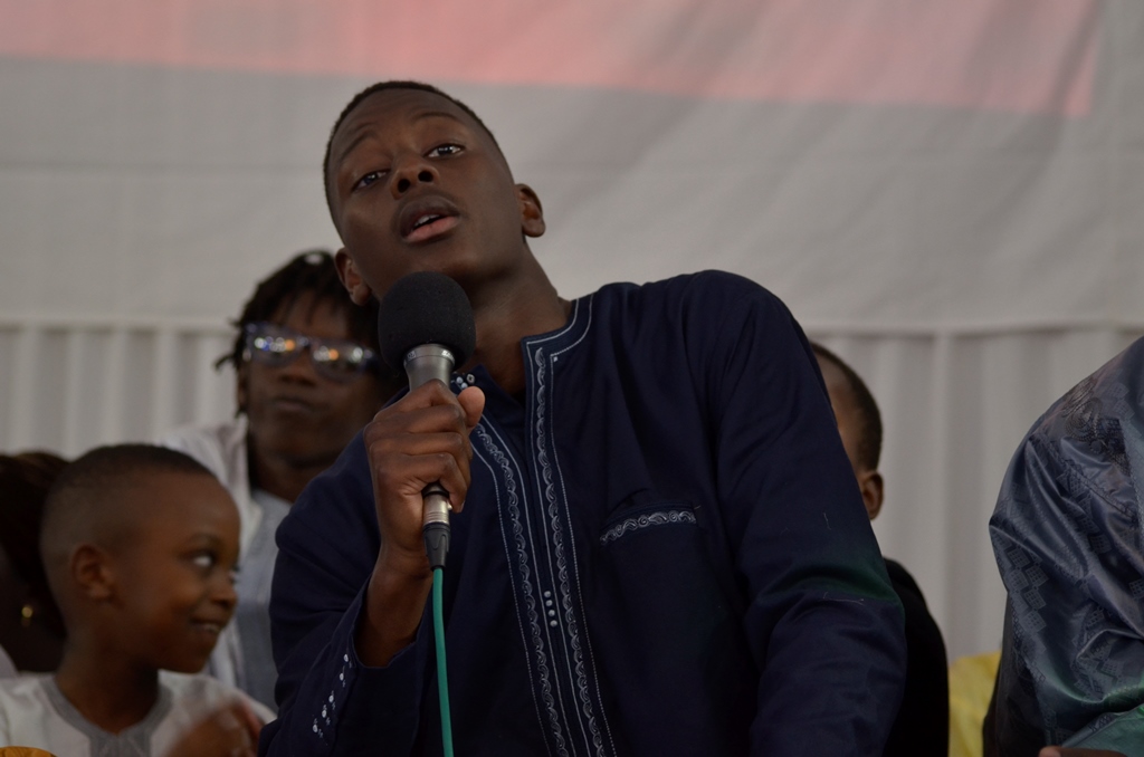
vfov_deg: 9.1
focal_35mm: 150
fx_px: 4756
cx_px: 572
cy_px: 378
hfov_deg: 13.7
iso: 640
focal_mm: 100
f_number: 4
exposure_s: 1/50
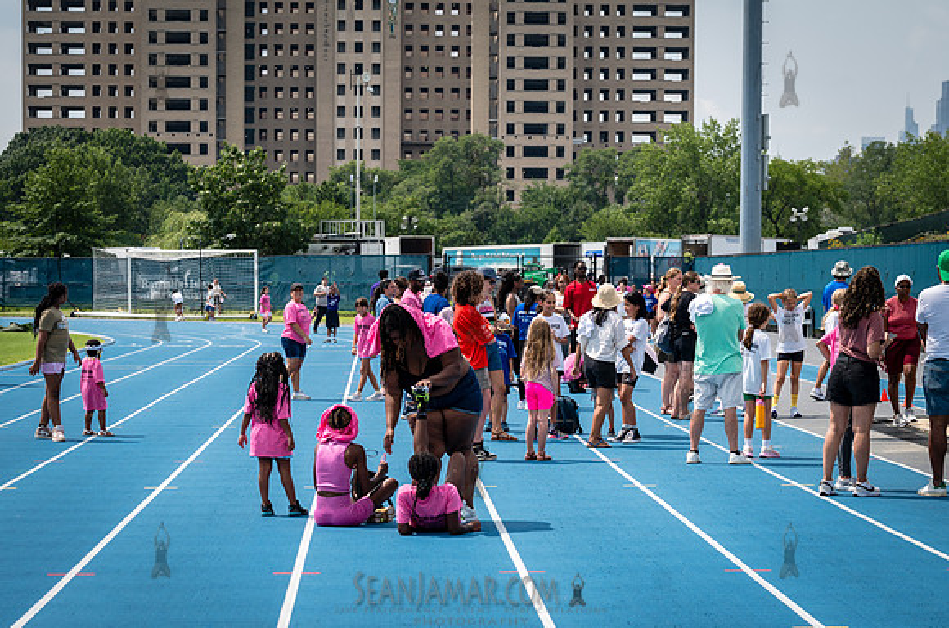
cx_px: 444
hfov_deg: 21.3
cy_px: 416
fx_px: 2519
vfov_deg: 14.2
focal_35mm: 96
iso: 100
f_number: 5
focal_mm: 71
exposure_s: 1/800
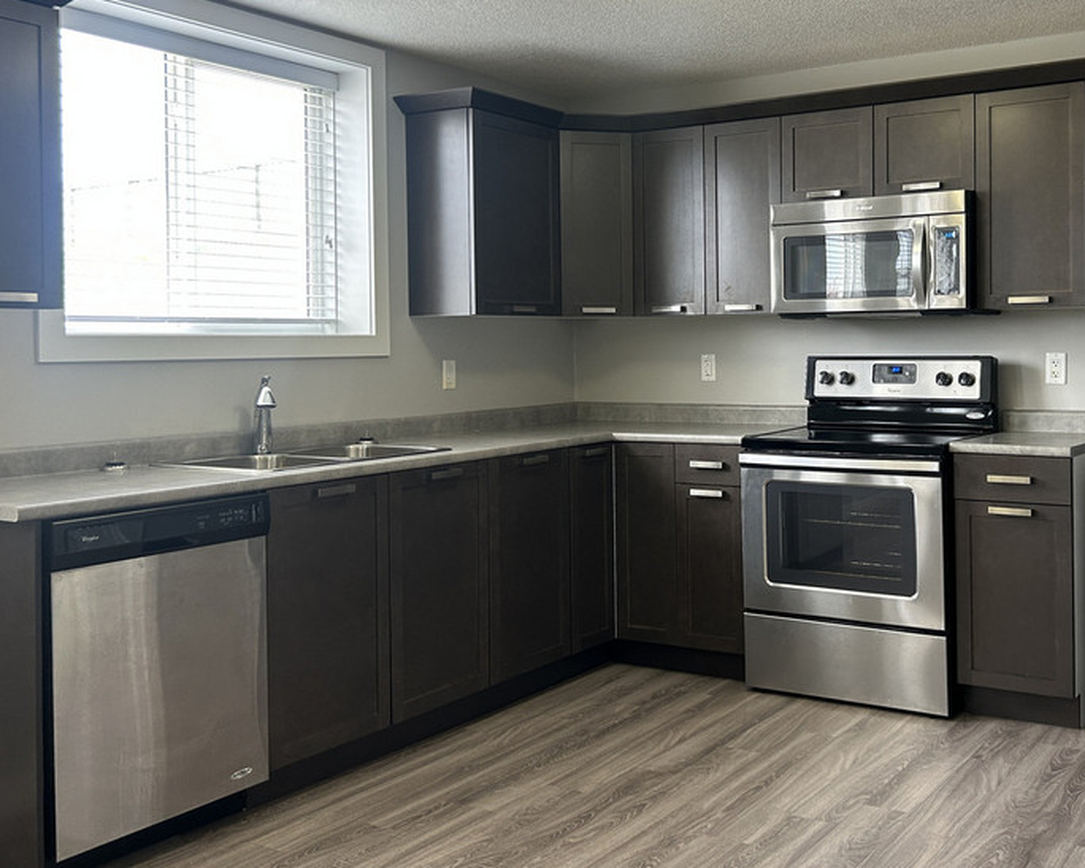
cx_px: 698
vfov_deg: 39.0
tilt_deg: -0.7
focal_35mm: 38
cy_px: 340
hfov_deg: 47.4
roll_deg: +1.5
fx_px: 1220
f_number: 1.5
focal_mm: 5.7
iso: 80
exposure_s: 1/120
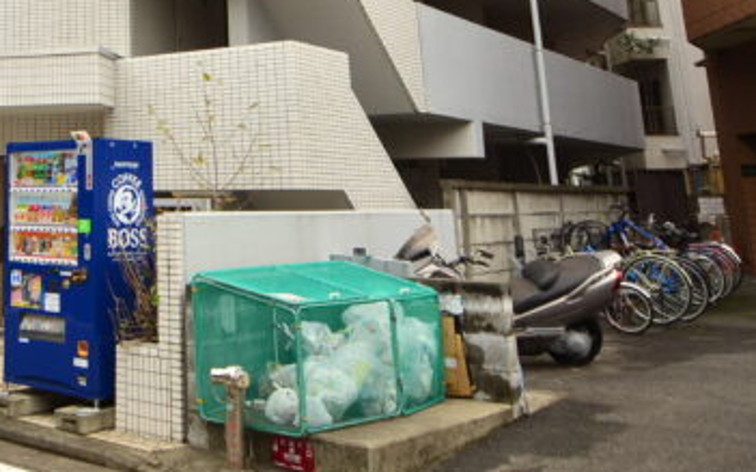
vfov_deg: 24.0
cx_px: 52
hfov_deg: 37.2
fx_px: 1032
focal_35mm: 50
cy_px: -53
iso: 320
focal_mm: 15
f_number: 7.1
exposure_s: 1/200
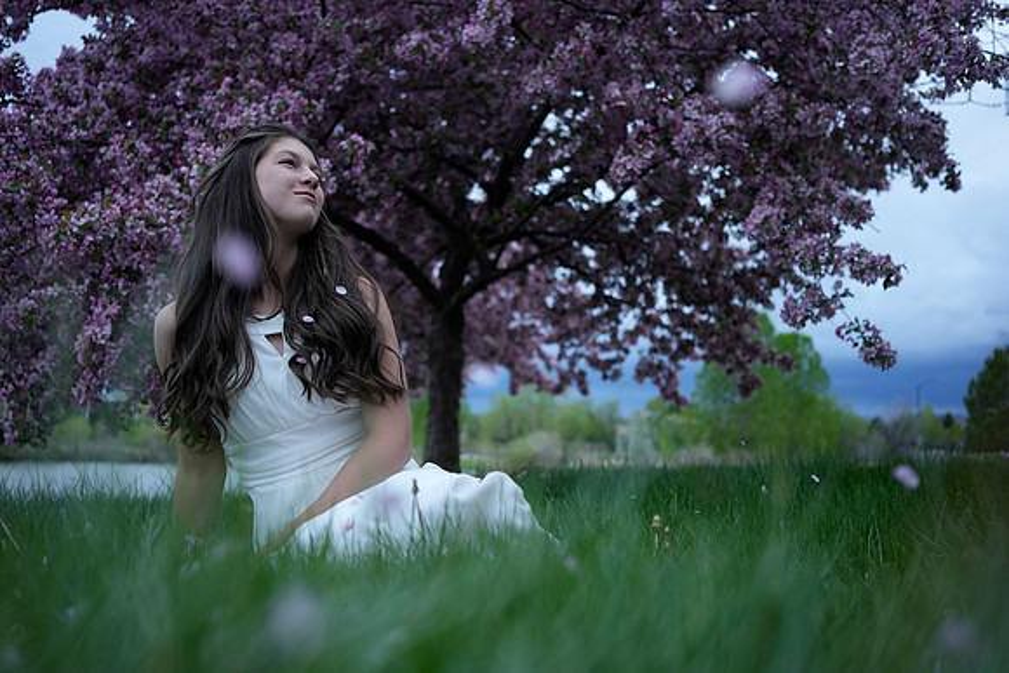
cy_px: 336
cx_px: 504
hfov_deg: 54.4
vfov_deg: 37.9
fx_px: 981
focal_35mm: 35
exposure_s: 1/500
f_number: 2.8
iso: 400
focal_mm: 35
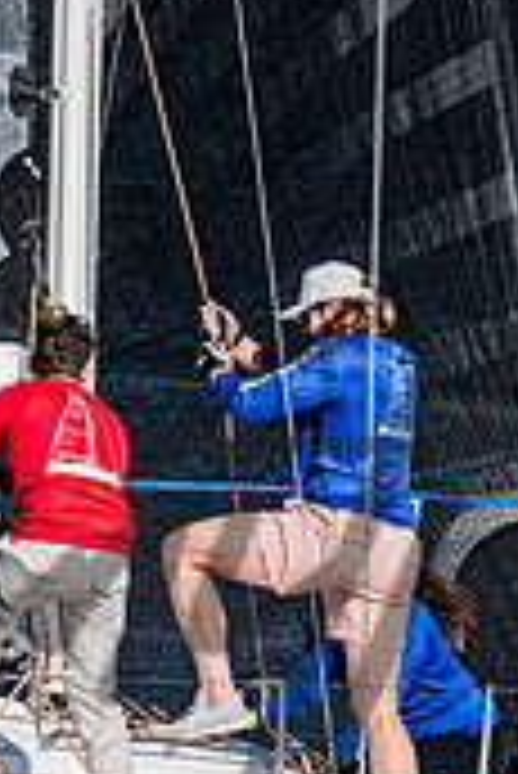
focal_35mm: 1263
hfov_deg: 1.1
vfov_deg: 1.6
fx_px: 27203
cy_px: 706
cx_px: -251
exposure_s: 1/3200
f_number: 5.3
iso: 320
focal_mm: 300
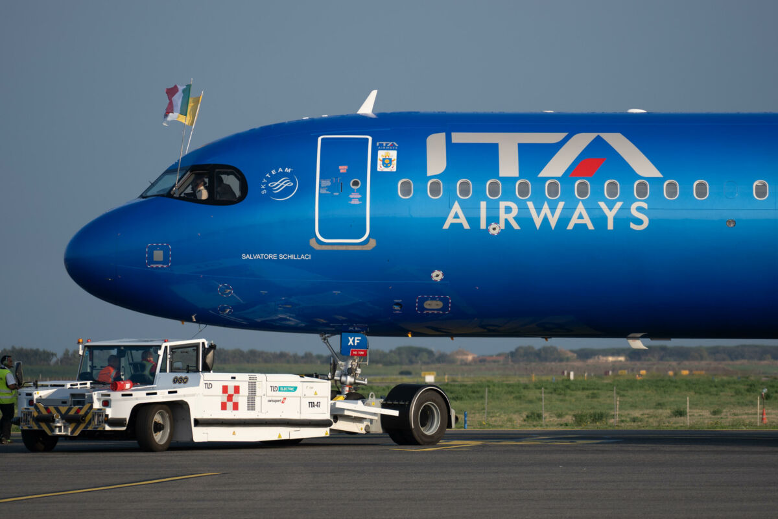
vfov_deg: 4.6
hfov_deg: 6.9
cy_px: 260
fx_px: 6483
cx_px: 389
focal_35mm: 300
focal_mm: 200
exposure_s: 1/800
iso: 100
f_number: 4
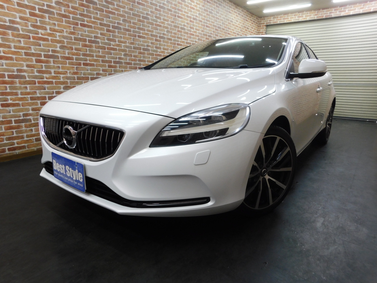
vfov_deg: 58.9
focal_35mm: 23
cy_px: 142
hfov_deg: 73.9
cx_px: 188
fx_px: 250
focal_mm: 4
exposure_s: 1/30
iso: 140
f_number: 3
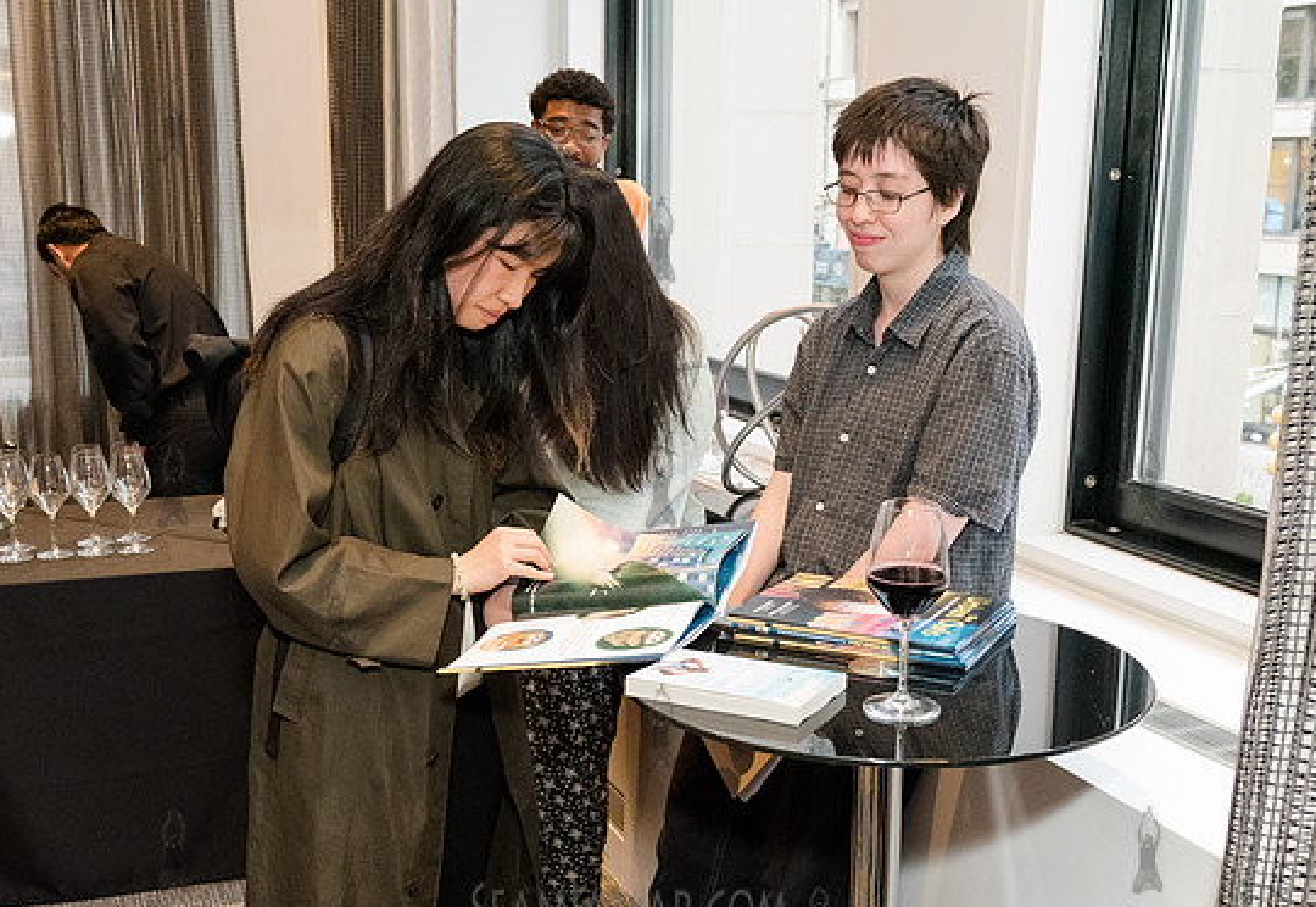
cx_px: 596
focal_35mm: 44
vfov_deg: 30.9
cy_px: 601
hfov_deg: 44.0
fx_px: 1625
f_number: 4.5
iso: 6400
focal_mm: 31
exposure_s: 1/250
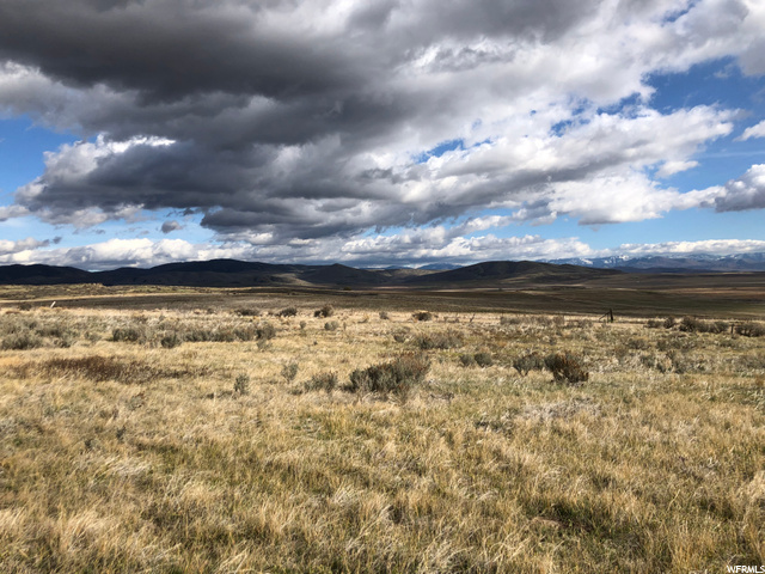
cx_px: 382
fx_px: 619
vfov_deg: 49.7
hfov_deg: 63.4
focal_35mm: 28
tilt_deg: +0.3
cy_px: 287
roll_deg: +1.0
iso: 20
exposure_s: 1/2825
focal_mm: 3.99
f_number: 1.8
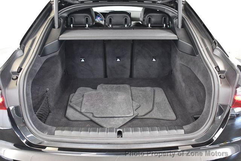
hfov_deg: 53.1
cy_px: 80
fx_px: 241
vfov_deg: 36.9
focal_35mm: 36
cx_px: 120
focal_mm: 18
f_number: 3.5
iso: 3200
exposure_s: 1/60
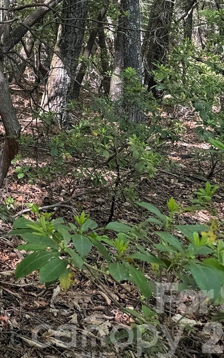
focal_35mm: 64
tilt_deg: +2.5
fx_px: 625
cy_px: 31
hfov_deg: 17.3
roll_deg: +4.7
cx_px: -154
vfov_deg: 30.5
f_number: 1.78
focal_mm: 6.76
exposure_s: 1/226
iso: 80
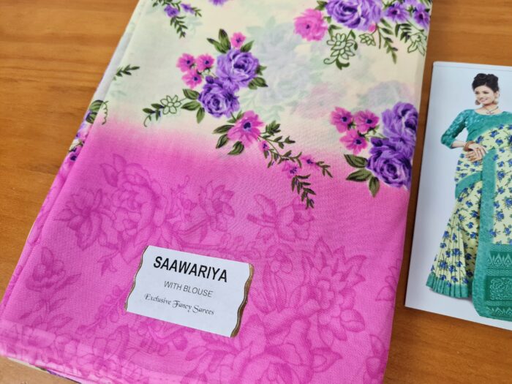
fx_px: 385
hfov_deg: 67.3
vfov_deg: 53.1
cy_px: 192
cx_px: 256
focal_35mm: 26
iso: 100
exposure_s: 1/120
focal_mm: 5.4
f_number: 1.8
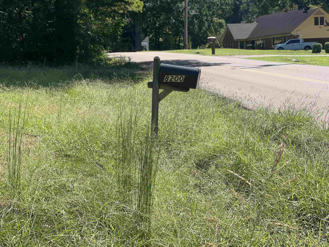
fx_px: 608
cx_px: 164
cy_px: 124
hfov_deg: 30.3
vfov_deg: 22.9
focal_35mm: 64
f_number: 2.2
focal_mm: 7.5
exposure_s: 1/896
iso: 32
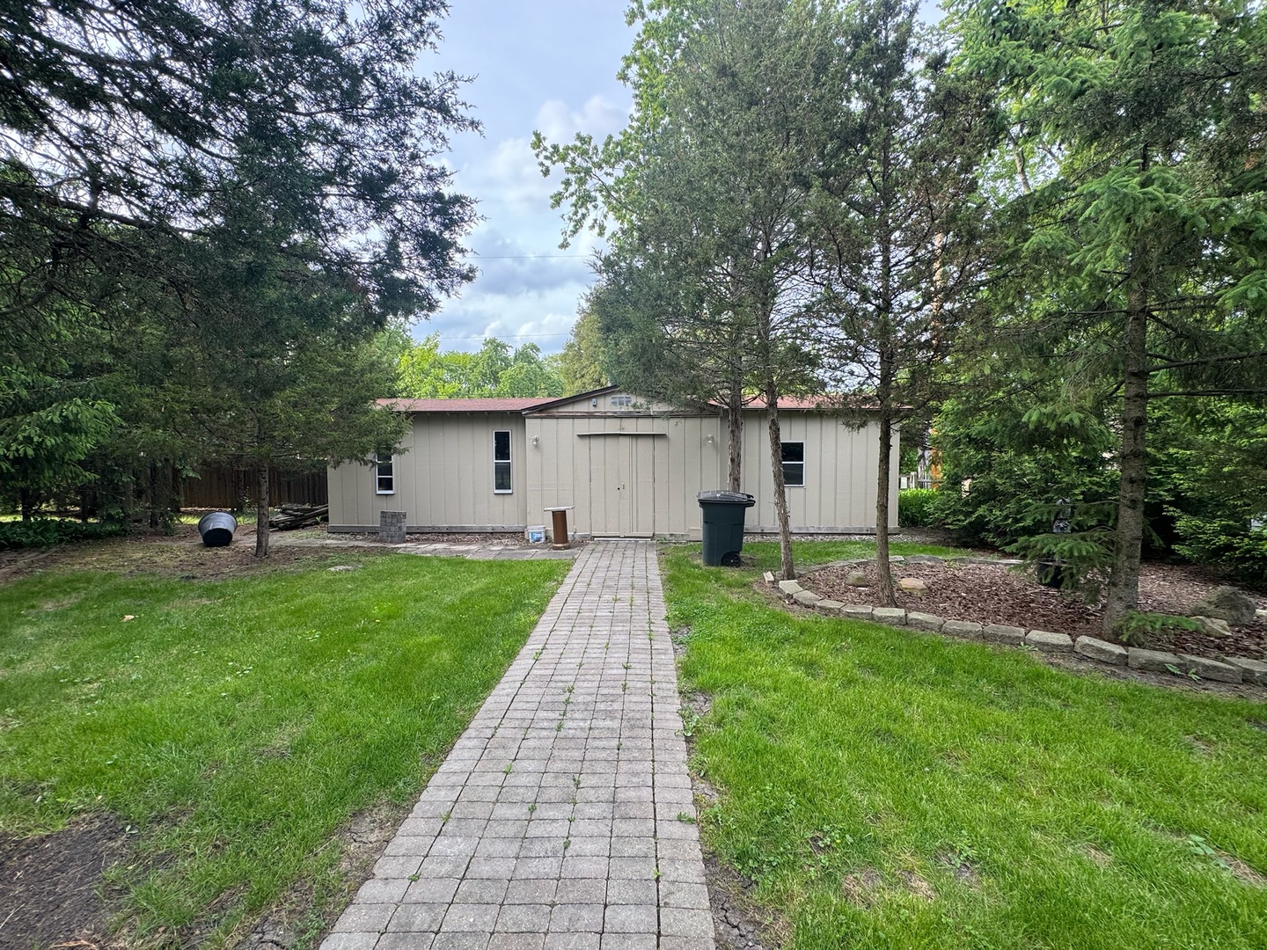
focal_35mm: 14
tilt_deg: -3.7
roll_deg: +0.7
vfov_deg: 85.7
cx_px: 634
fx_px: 512
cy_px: 475
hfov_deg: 102.1
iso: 40
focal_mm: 2.22
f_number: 2.2
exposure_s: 1/161
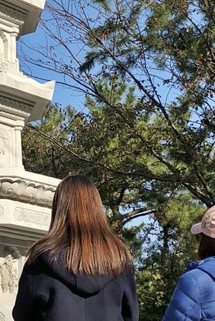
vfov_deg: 18.7
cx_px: -34
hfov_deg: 12.4
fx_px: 966
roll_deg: -1.4
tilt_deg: +17.9
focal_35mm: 108
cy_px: 65
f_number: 1.8
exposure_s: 1/1656
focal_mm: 3.99
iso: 20
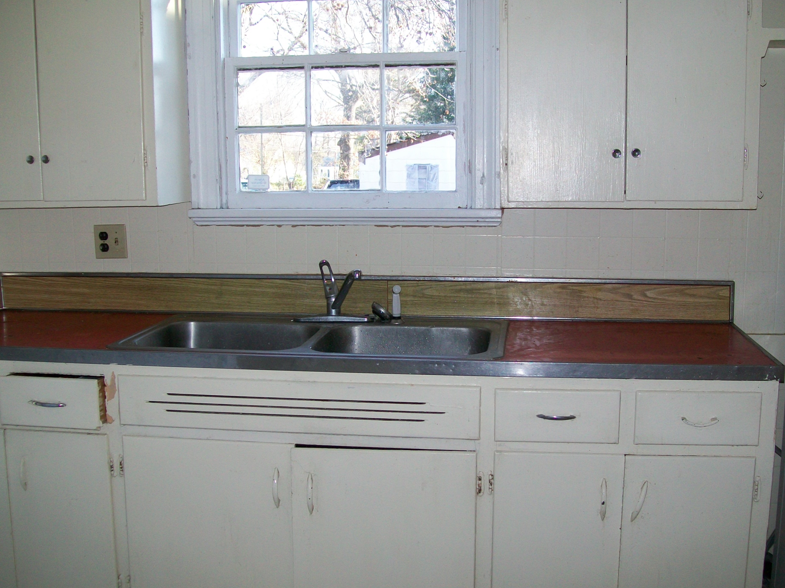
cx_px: 415
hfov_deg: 46.8
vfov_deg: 36.0
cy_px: 295
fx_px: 907
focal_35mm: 40
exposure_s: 1/60
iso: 64
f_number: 2.7
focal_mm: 6
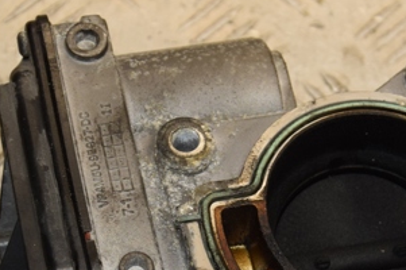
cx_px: 236
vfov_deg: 8.9
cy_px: 216
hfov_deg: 13.4
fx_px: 1724
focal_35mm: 153
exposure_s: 1/200
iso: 800
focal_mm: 48
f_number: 5.6
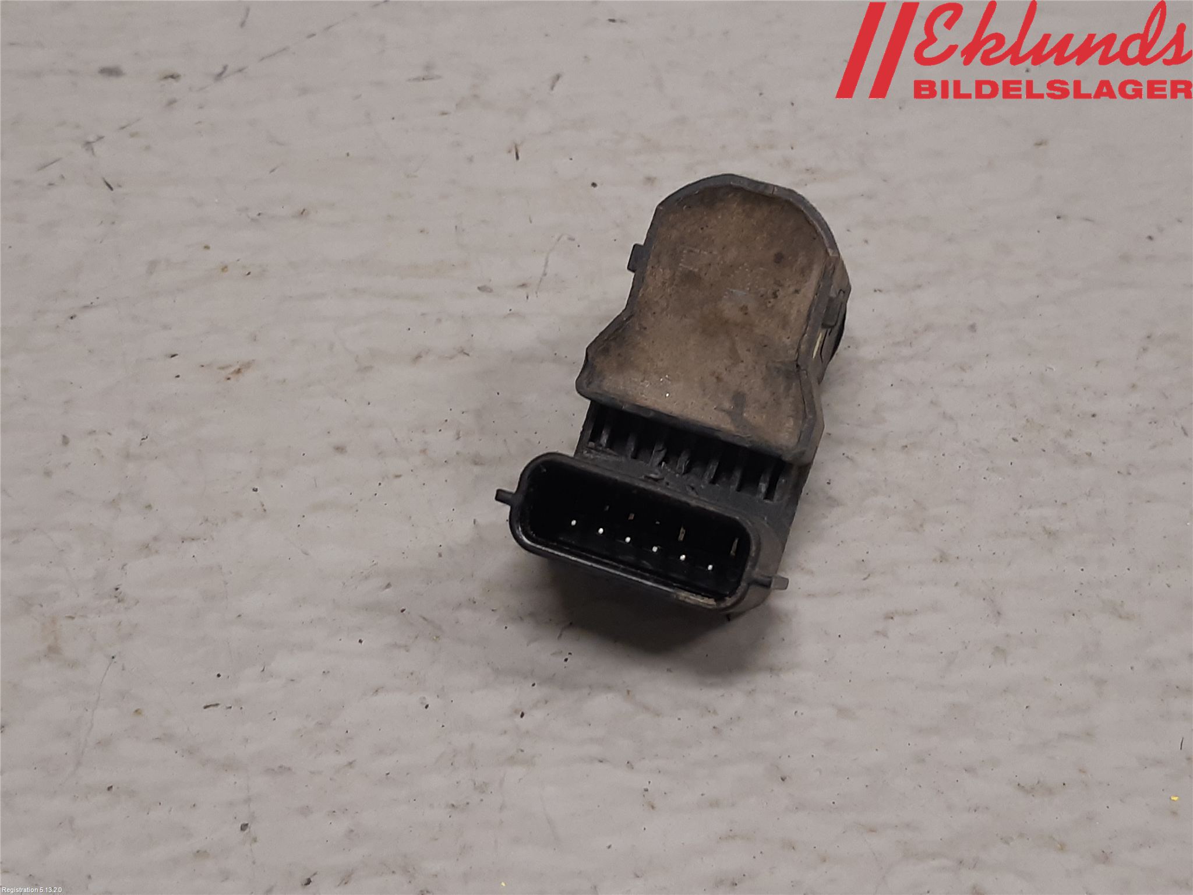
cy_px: 448
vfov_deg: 53.1
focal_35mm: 26
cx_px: 596
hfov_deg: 67.3
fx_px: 896
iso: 100
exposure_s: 1/50
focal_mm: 3.93
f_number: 1.7
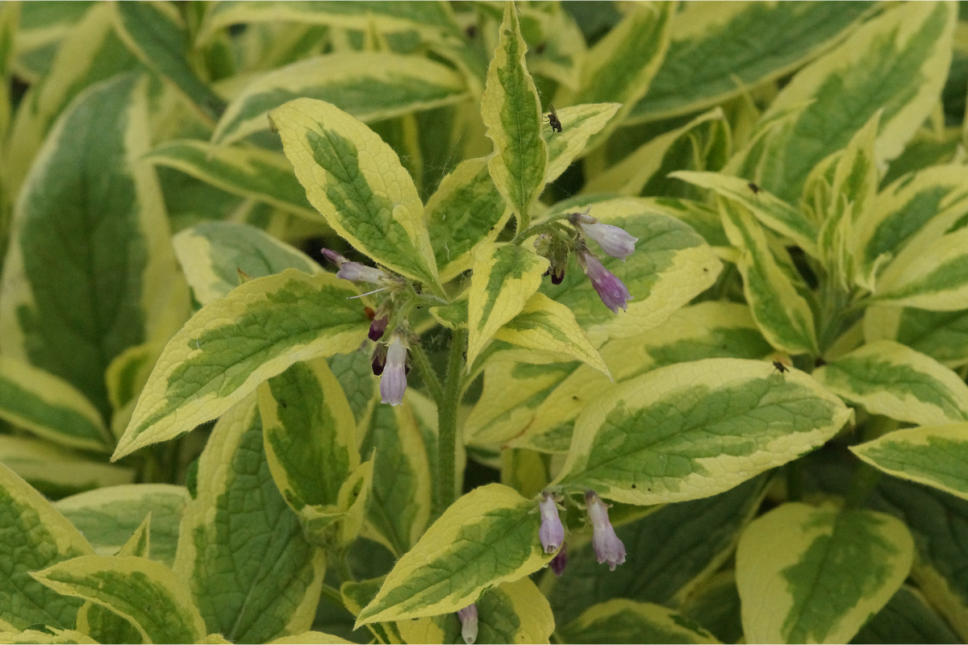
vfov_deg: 9.1
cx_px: 484
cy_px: 322
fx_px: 4033
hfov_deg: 13.7
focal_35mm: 150
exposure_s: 1/160
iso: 2000
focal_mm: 100
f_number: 10
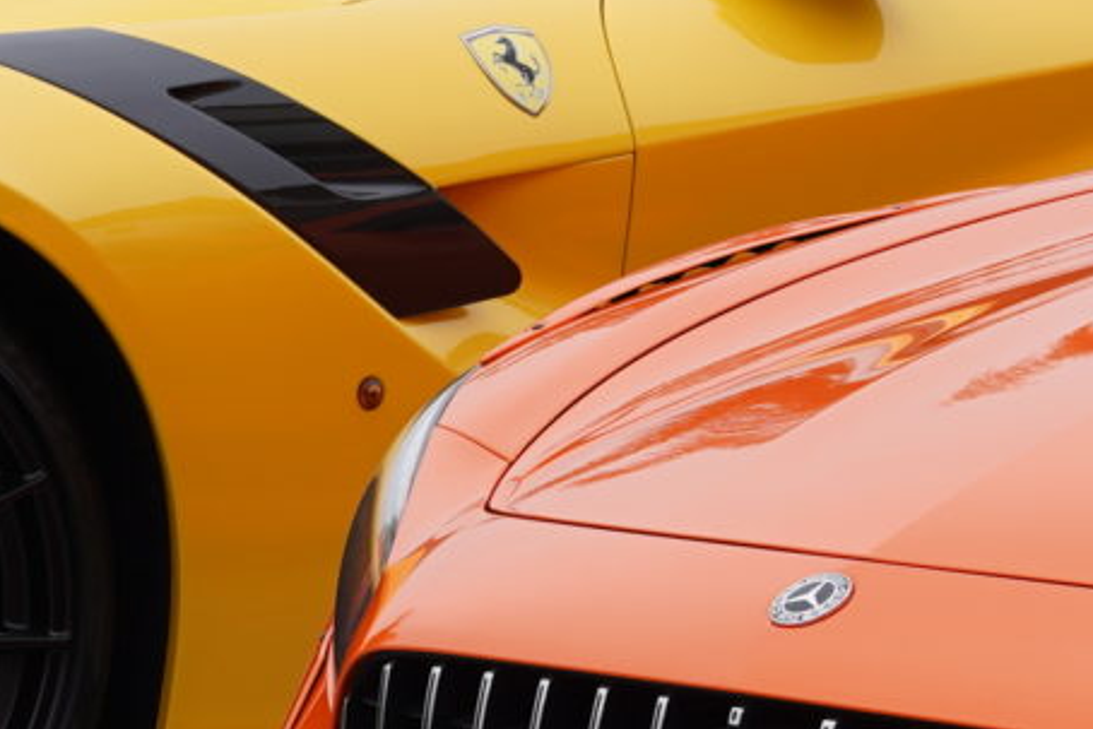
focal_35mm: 276
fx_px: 8382
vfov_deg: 5.0
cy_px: 668
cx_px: 727
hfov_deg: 7.5
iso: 100
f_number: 8
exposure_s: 1/200
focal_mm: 49
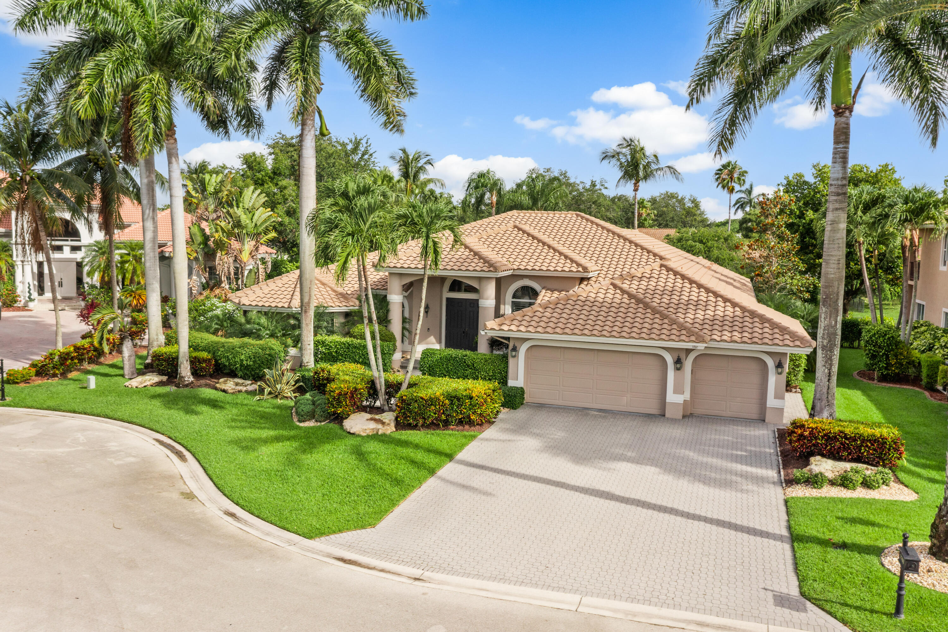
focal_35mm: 28
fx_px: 737
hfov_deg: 65.5
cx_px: 474
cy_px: 316
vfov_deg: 46.4
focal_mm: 10.26
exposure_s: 1/640
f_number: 4.5
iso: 100
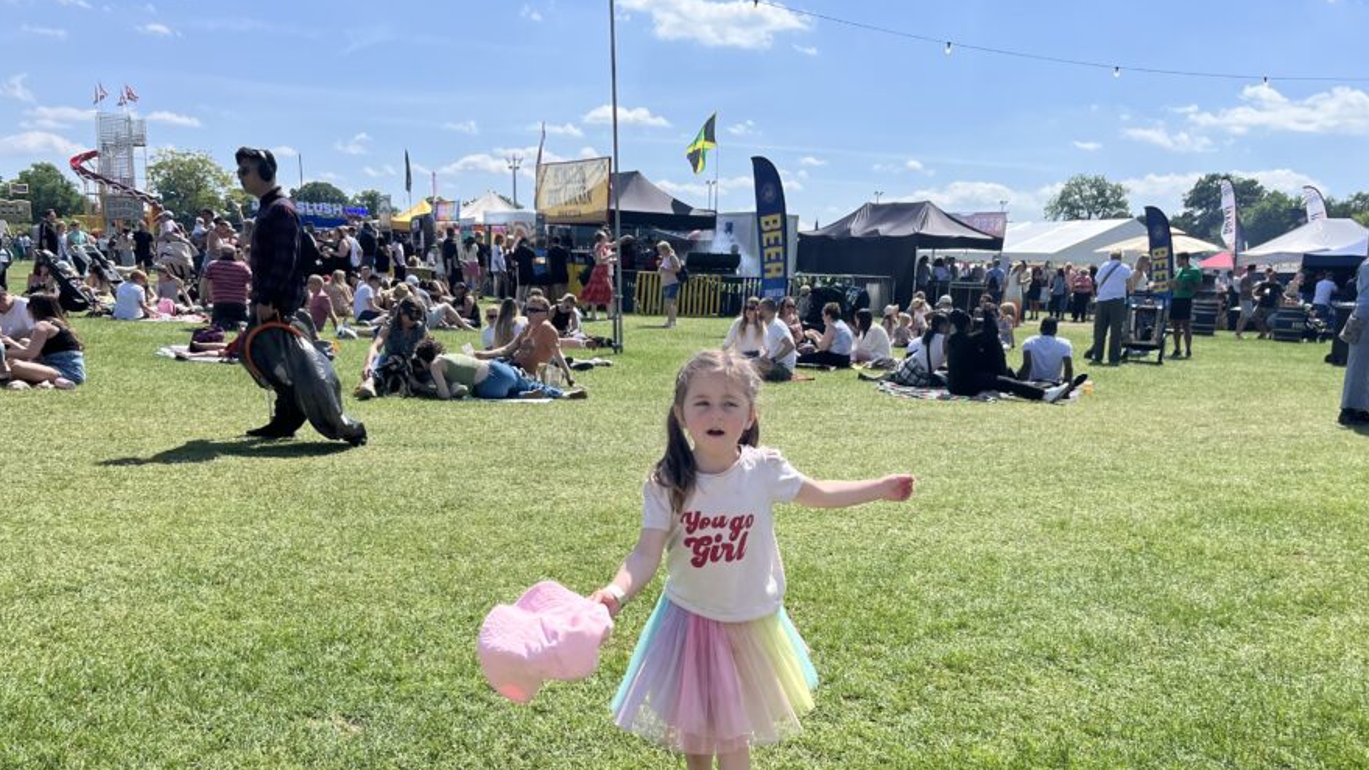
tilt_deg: -12.7
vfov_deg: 34.9
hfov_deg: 59.5
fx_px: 1198
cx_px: 724
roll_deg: -2.1
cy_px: 569
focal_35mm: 33
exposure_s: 1/3521
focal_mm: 5.1
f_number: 1.6
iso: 50
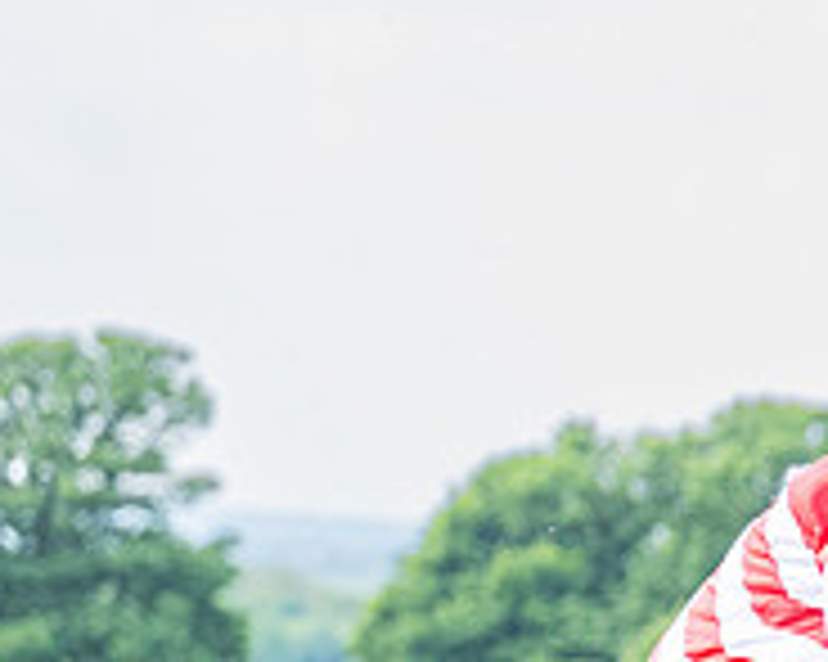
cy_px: 985
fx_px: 8915
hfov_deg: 5.2
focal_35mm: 364
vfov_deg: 4.2
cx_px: 1431
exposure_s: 1/1600
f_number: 2.8
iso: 400
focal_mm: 70
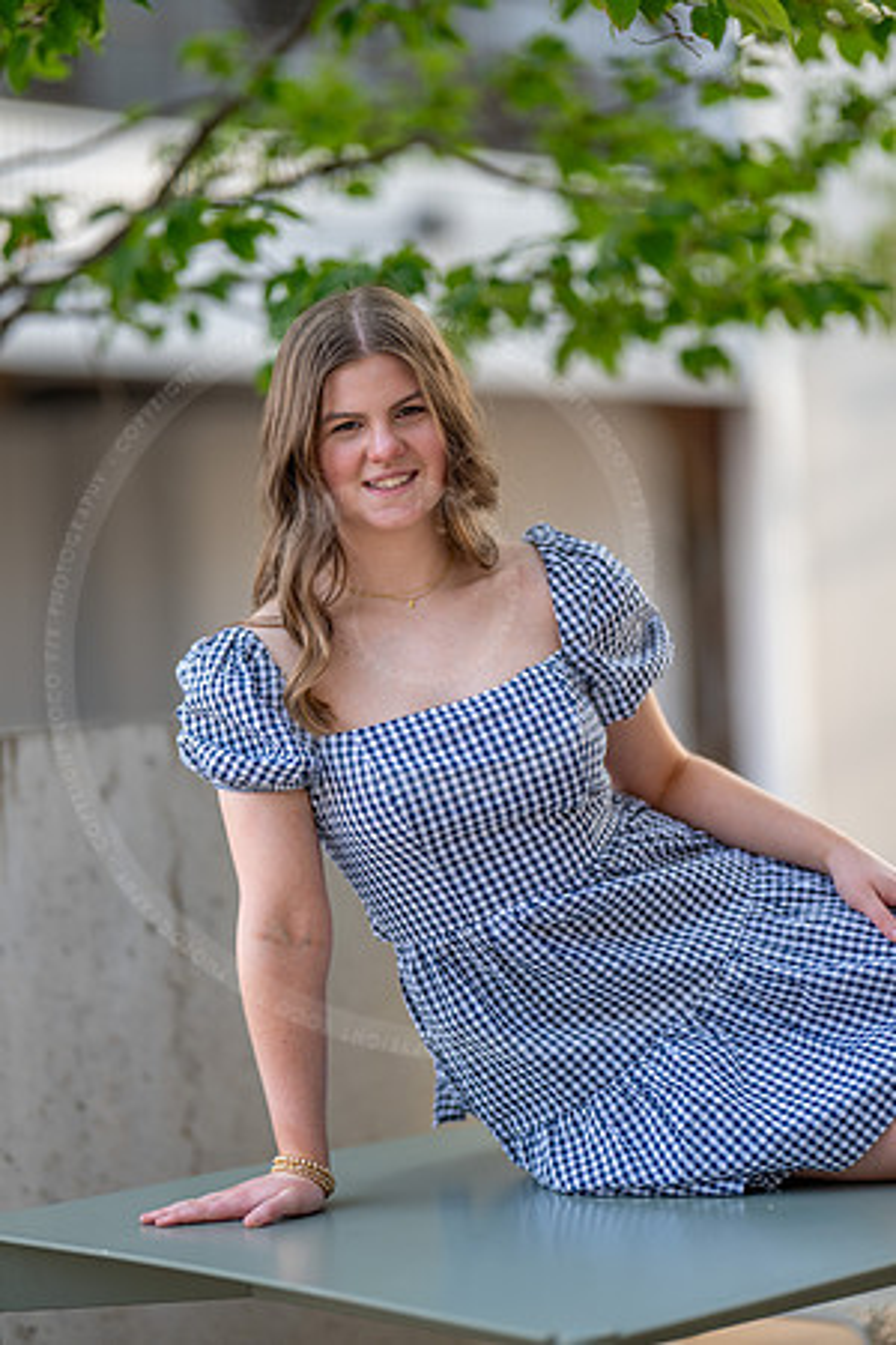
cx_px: 448
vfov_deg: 23.9
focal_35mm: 85
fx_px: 3173
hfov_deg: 16.1
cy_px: 672
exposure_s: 1/1000
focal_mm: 85
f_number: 1.2
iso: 200
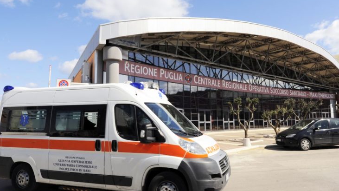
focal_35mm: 22
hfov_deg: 81.2
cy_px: 91
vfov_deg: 51.4
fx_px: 198
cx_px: 174
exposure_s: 1/250
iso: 200
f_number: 14
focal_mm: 20
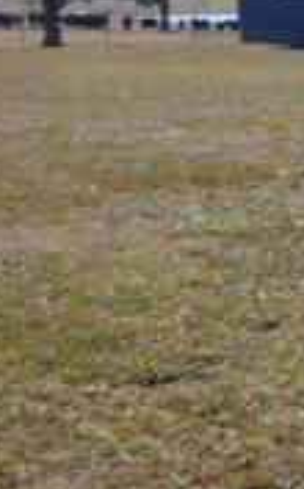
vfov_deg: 21.3
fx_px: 1278
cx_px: 777
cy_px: 75
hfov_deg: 11.0
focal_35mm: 96
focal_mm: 4.5
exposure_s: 1/500
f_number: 3.9
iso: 100
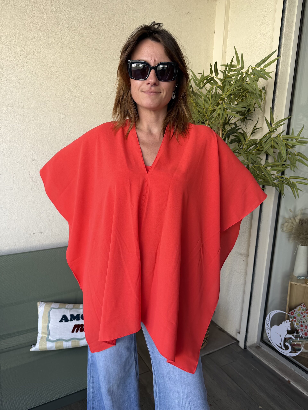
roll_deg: -3.2
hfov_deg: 56.8
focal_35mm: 24
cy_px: 205
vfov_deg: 71.6
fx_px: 285
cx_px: 154
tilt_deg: -9.9
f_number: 1.78
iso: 80
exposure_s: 1/342
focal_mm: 6.76
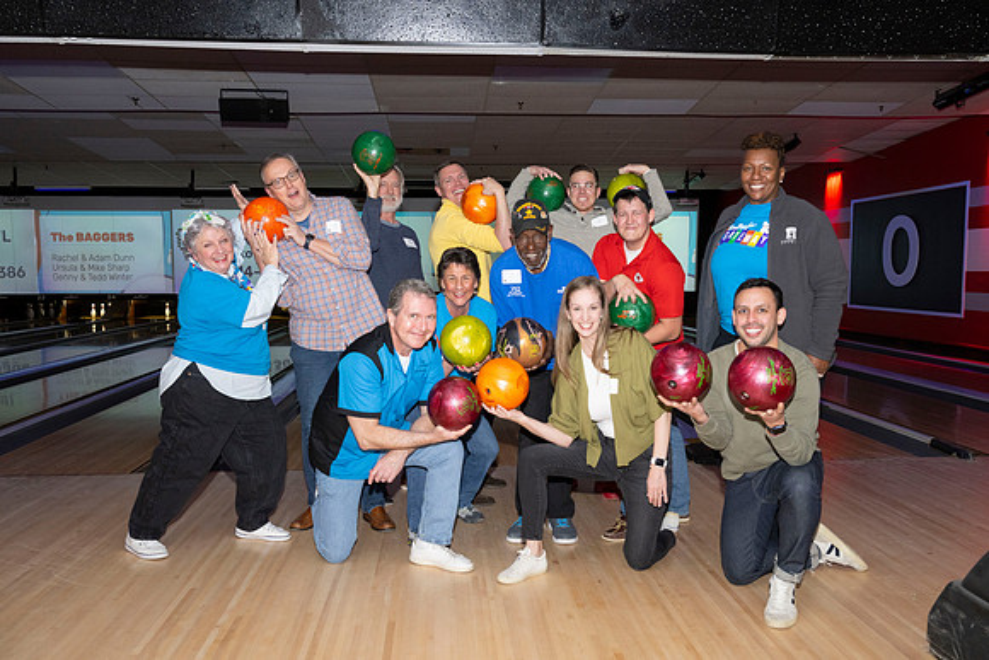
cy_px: 330
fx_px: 852
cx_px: 494
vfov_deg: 42.3
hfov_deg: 60.3
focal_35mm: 31
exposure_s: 1/100
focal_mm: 31
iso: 1600
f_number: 5.6
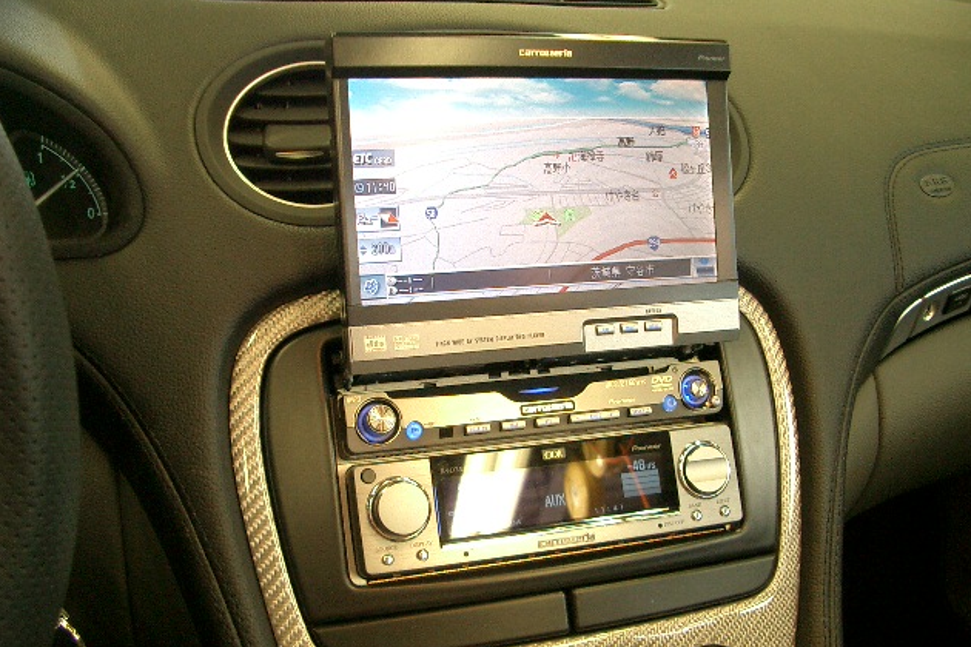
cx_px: 490
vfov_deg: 35.9
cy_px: 333
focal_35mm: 37
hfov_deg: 51.9
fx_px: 998
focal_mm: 5.8
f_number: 2.6
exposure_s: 1/40
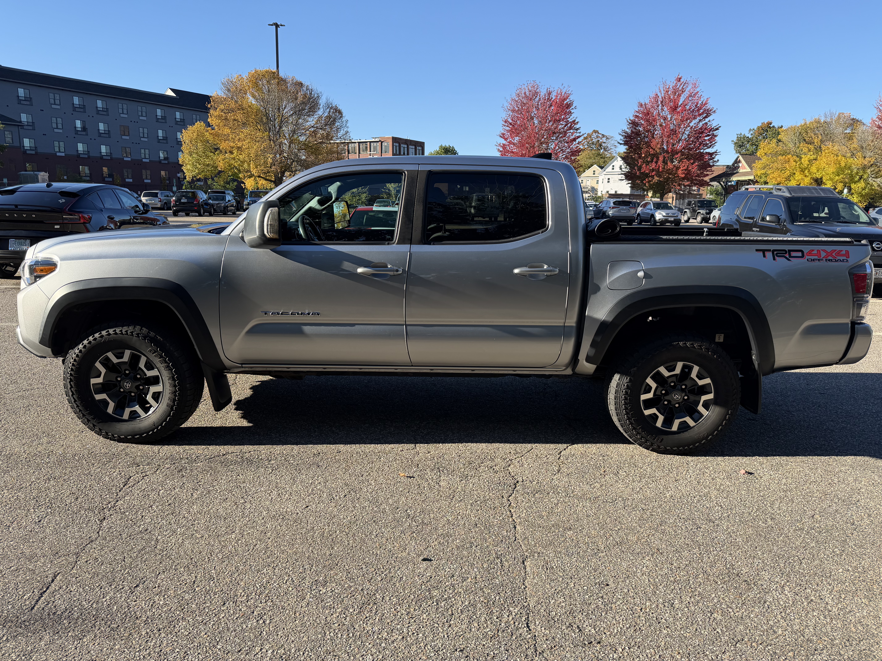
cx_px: 441
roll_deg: -0.8
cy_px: 330
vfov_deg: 56.8
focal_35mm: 24
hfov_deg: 71.6
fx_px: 612
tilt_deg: -12.2
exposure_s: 1/2299
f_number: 1.78
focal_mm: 6.76
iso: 80
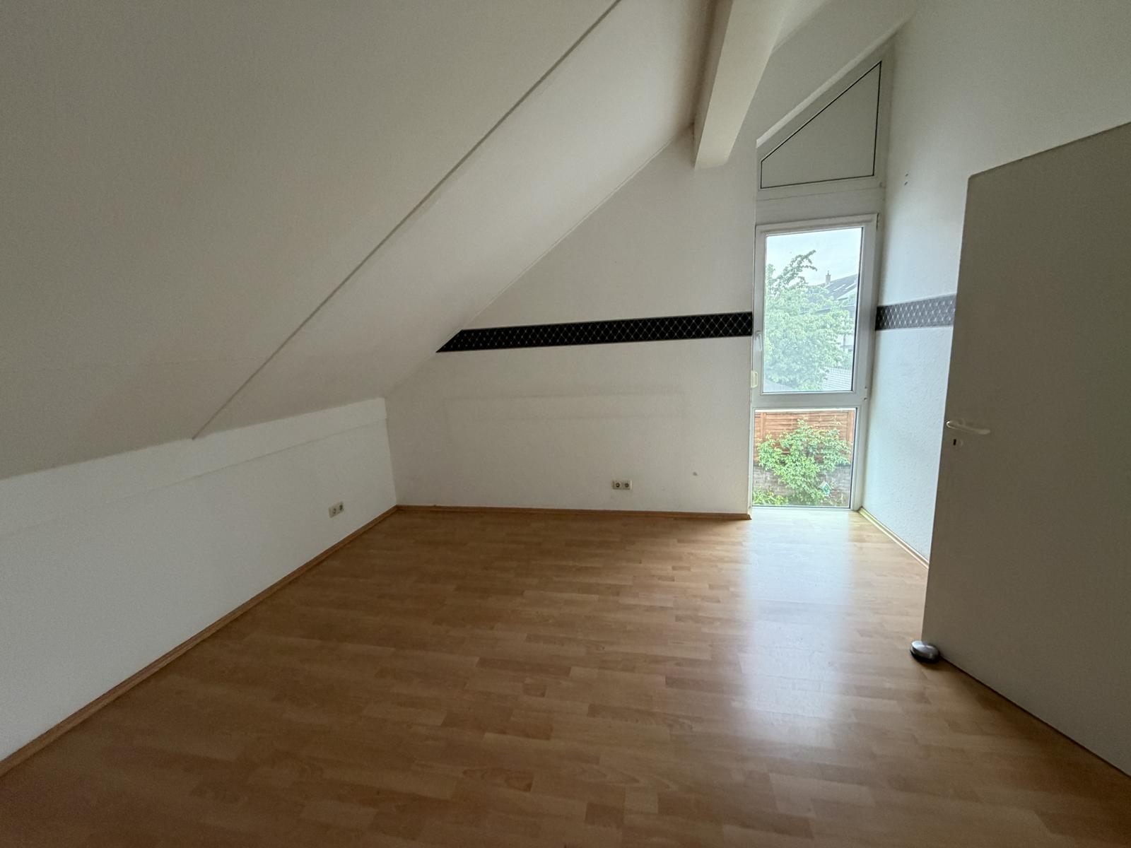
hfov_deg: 102.1
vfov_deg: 85.7
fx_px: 457
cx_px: 566
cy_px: 424
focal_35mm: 14
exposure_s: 1/60
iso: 400
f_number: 2.2
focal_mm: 2.22
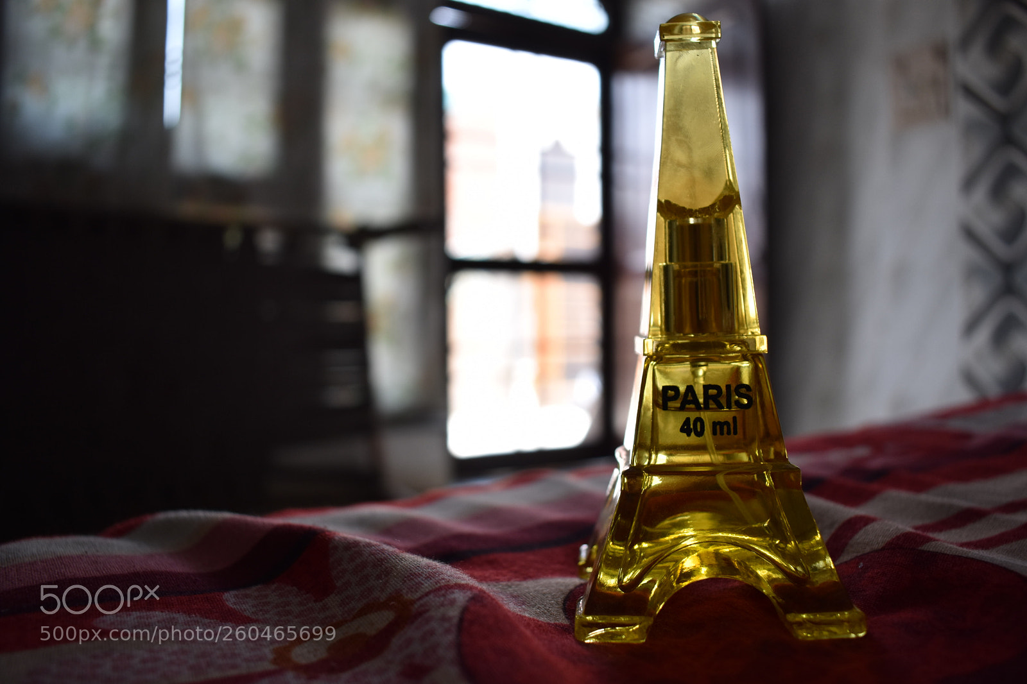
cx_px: 514
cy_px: 342
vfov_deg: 43.6
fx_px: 856
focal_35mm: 30
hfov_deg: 61.9
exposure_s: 1/50
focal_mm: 20
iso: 200
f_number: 3.5
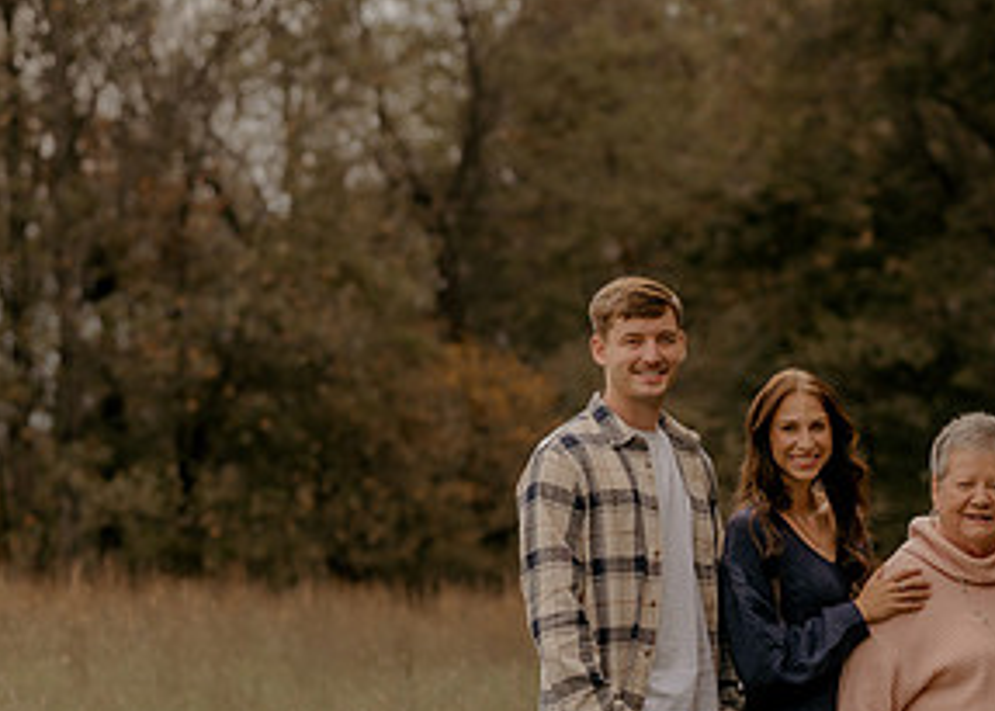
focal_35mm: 197
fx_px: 5567
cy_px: 663
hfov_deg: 10.2
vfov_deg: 7.3
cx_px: 745
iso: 125
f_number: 2.8
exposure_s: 1/800
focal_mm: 85
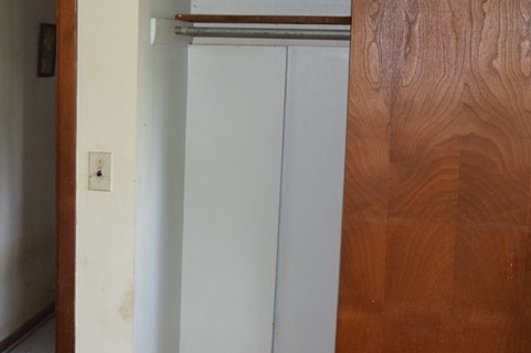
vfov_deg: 22.1
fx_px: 899
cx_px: 94
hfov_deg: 31.9
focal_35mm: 61
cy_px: 235
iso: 1000
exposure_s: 1/60
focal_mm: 18
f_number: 3.5
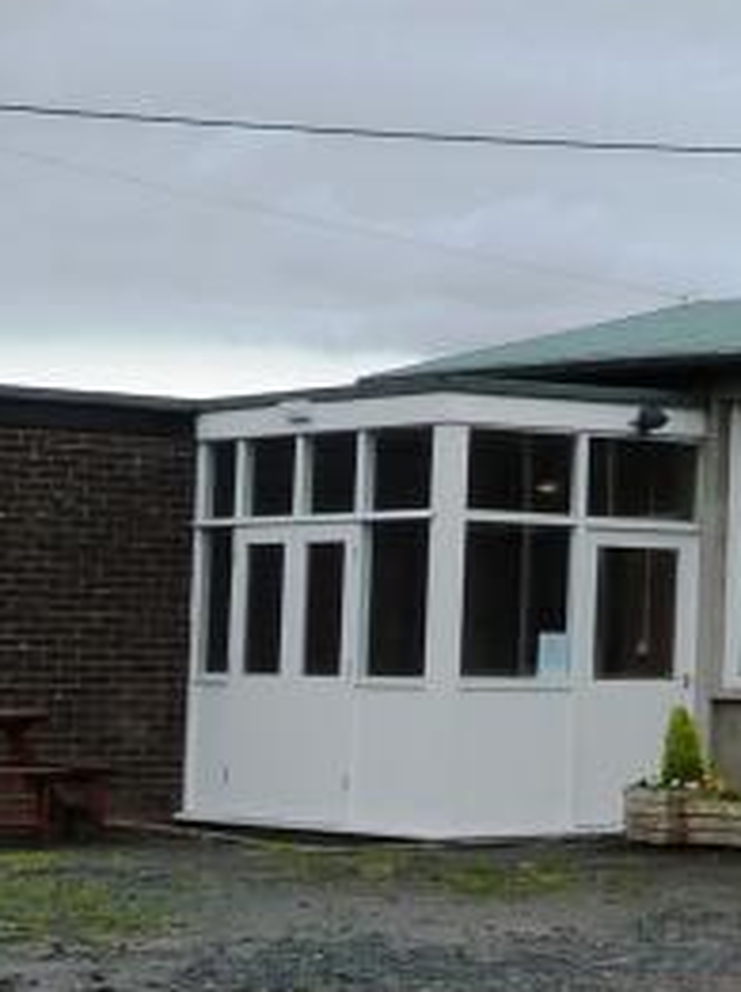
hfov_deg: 11.1
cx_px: 1813
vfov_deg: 17.9
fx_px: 3147
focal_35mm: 110
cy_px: 486
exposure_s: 1/640
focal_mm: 4.7
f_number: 3.3
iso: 160
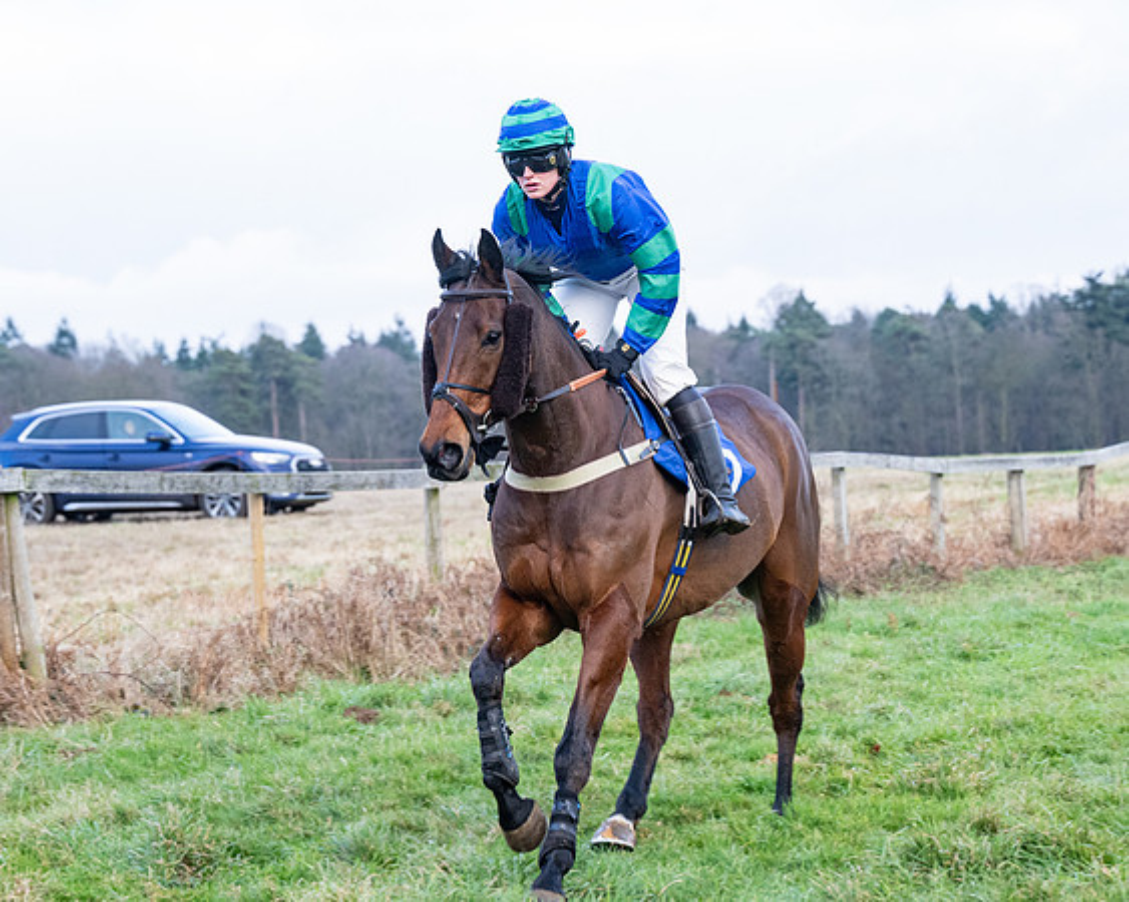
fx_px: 4215
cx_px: 564
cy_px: 451
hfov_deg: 15.3
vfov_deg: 12.2
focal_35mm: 126
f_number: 4
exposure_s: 1/400
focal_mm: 75
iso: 1000
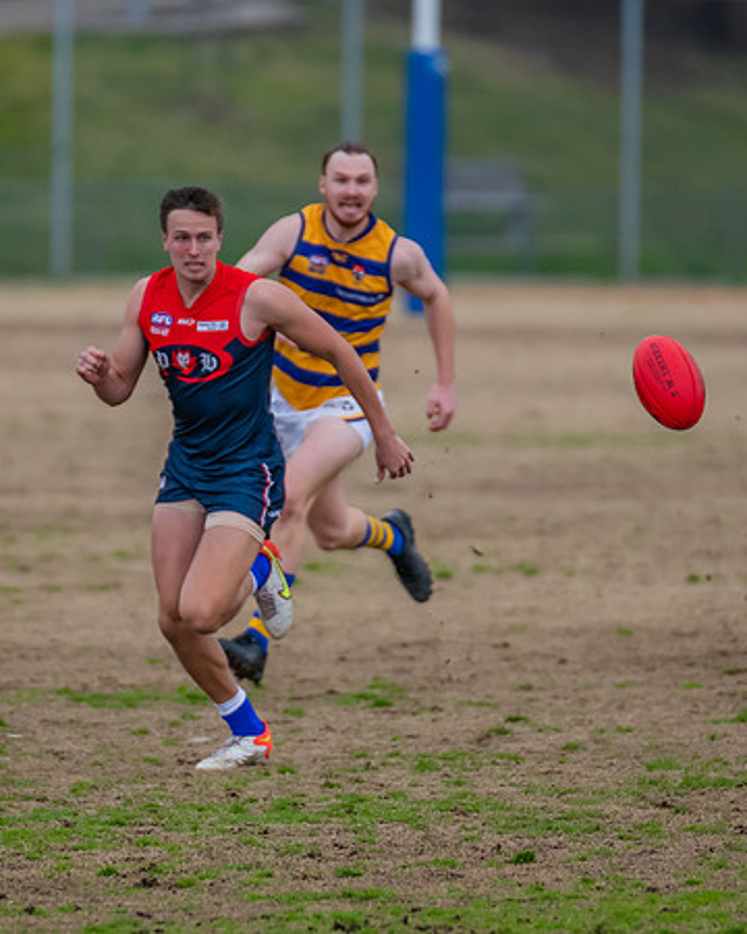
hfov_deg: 2.2
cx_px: 263
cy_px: 492
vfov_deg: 2.7
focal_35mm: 717
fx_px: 19823
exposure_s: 1/2000
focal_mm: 300
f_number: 2.8
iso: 1000
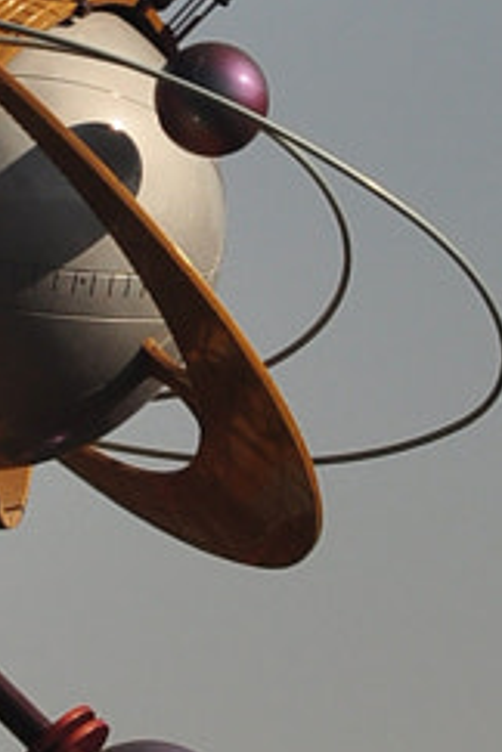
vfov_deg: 3.0
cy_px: -9
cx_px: -222
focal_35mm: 691
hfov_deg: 2.0
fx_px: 14452
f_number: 8
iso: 200
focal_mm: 70
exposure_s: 1/1000
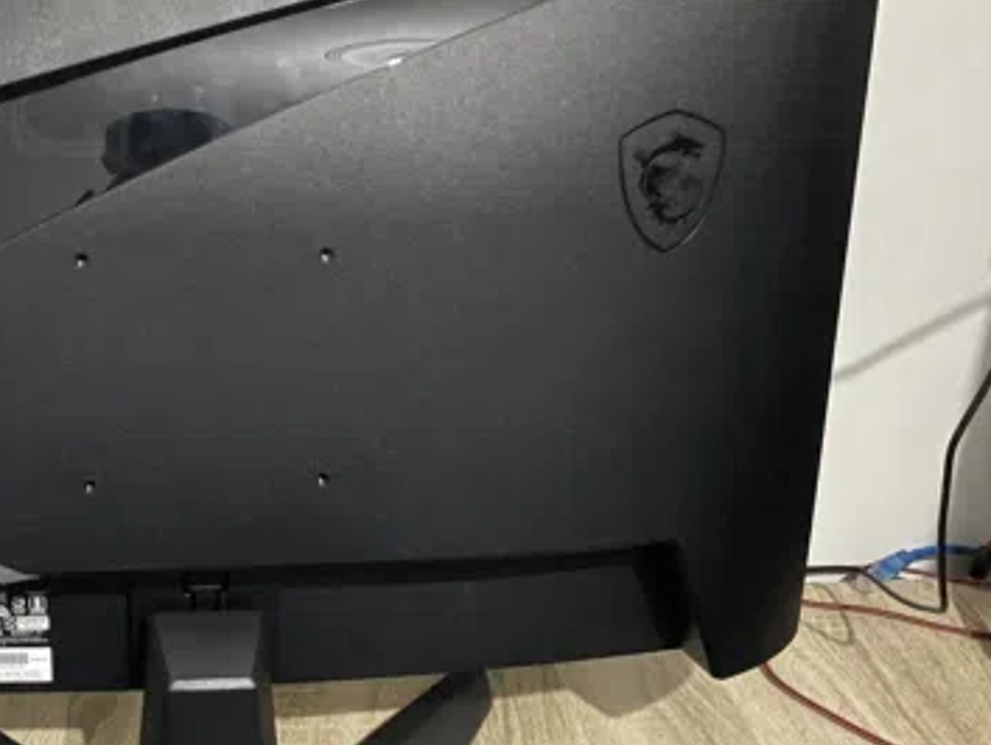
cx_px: 218
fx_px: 1346
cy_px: 358
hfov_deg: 39.1
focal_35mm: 47
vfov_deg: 30.9
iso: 1600
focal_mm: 4.2
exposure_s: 1/25
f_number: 1.6
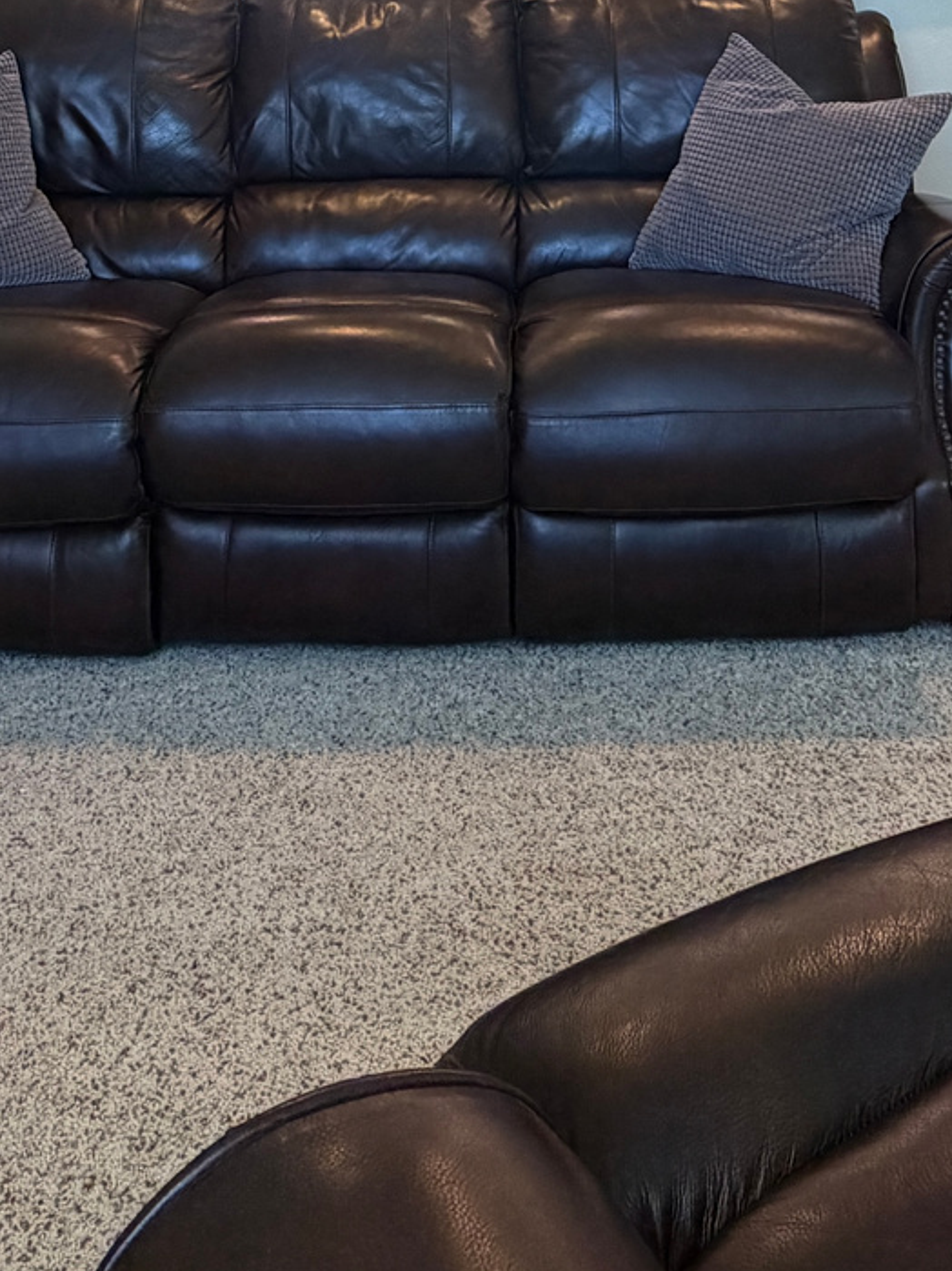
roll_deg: +1.5
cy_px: 36
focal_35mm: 41
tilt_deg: -5.1
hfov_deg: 35.1
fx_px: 1504
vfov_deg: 40.7
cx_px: 494
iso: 250
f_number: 2.2
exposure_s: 1/120
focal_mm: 2.22
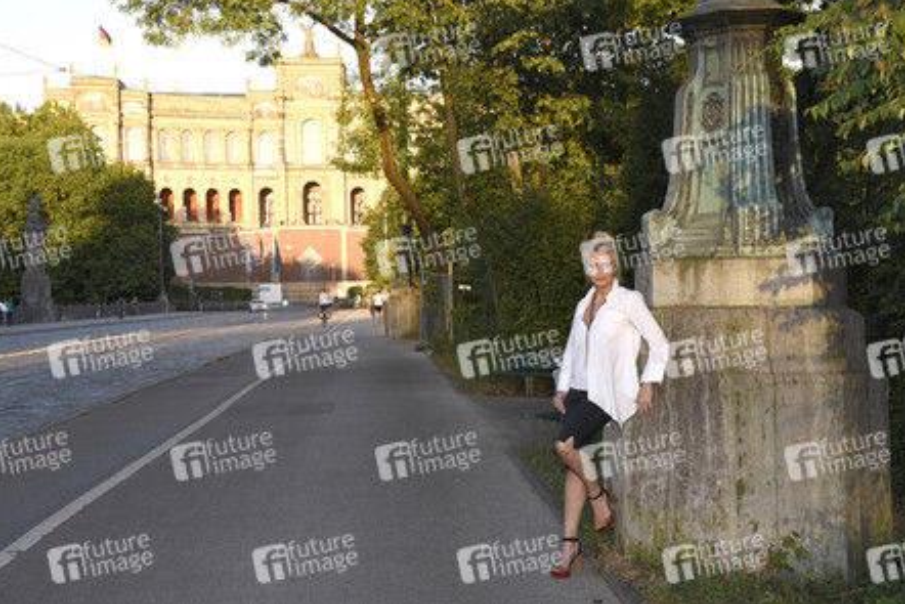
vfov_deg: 26.5
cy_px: 303
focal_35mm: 51
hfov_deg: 38.9
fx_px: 1282
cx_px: 456
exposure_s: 1/160
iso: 400
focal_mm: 50
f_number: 8
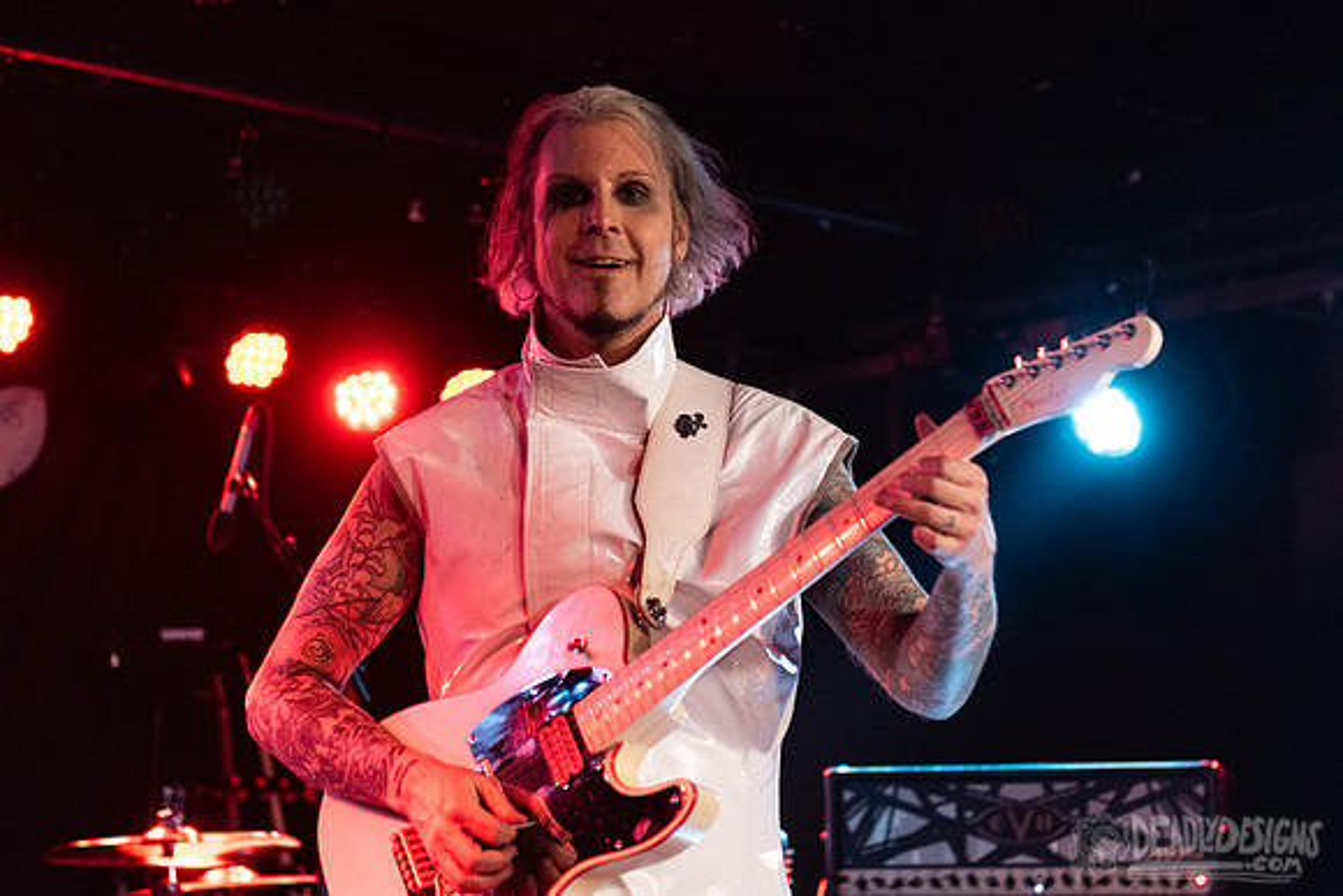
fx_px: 3395
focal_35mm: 91
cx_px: 677
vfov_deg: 15.0
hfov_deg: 22.4
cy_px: 316
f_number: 3.5
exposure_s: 1/200
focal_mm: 70
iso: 2000
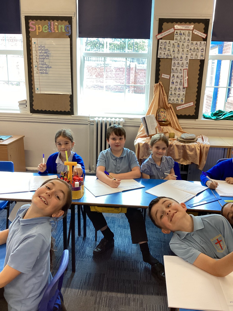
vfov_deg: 58.4
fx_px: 278
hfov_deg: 45.4
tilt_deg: -17.3
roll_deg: -1.1
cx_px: 116
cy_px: 156
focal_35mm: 31
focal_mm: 3.3
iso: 64
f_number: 2.4
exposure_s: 1/50
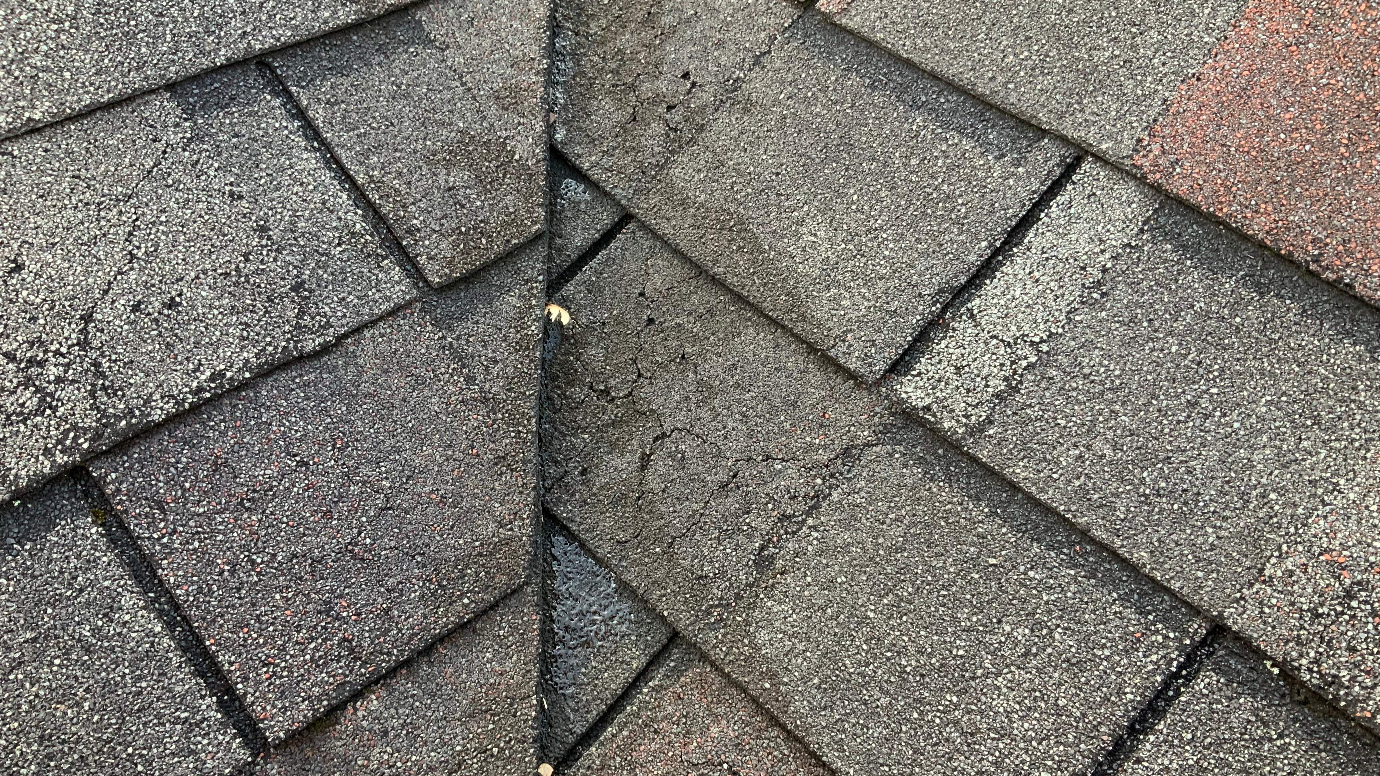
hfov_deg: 61.0
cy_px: 478
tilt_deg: -47.1
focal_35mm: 32
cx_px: 696
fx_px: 1171
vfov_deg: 36.5
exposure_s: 1/120
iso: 64
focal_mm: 3
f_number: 1.8
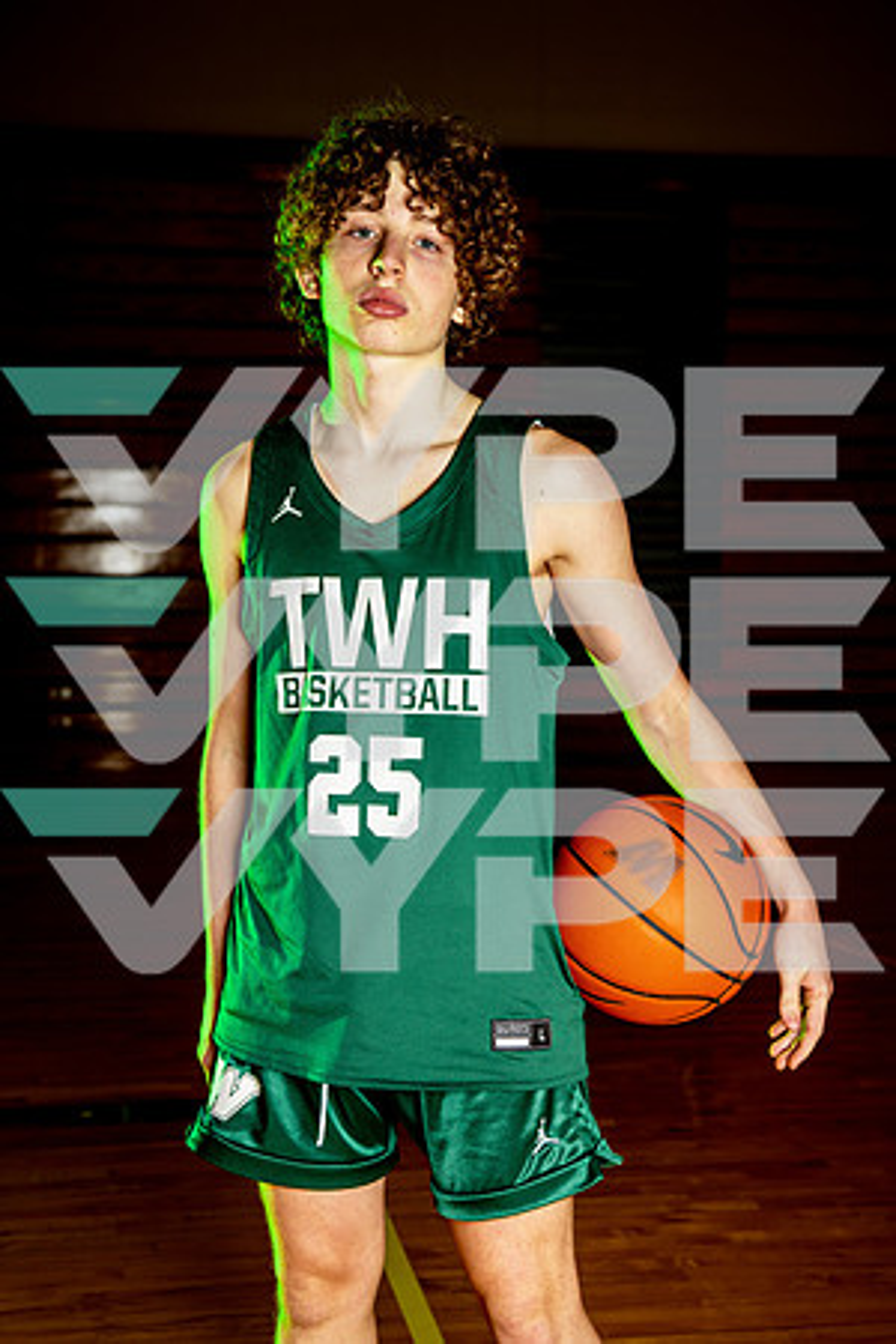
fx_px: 2128
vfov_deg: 35.1
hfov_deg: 23.8
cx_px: 448
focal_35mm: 57
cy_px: 672
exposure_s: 1/250
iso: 200
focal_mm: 57
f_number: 5
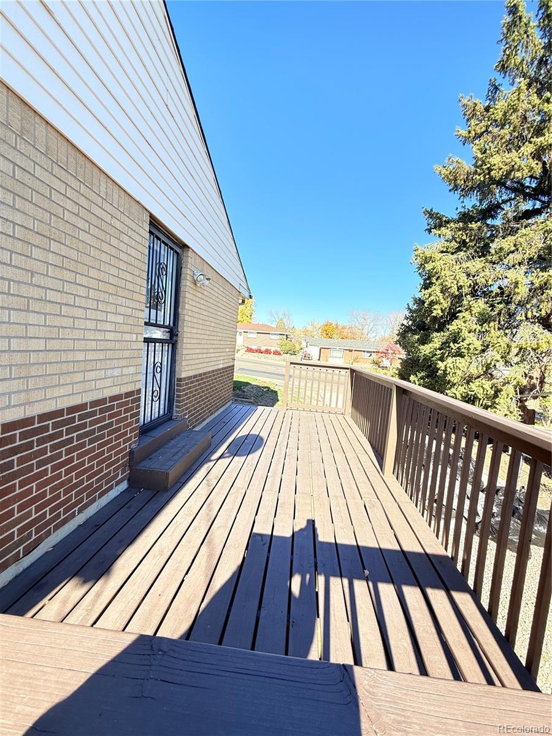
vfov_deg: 102.1
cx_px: 276
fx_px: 298
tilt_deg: -2.6
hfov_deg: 85.7
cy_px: 368
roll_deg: -5.4
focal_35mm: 14
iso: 64
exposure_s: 1/355
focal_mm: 2.22
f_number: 2.2
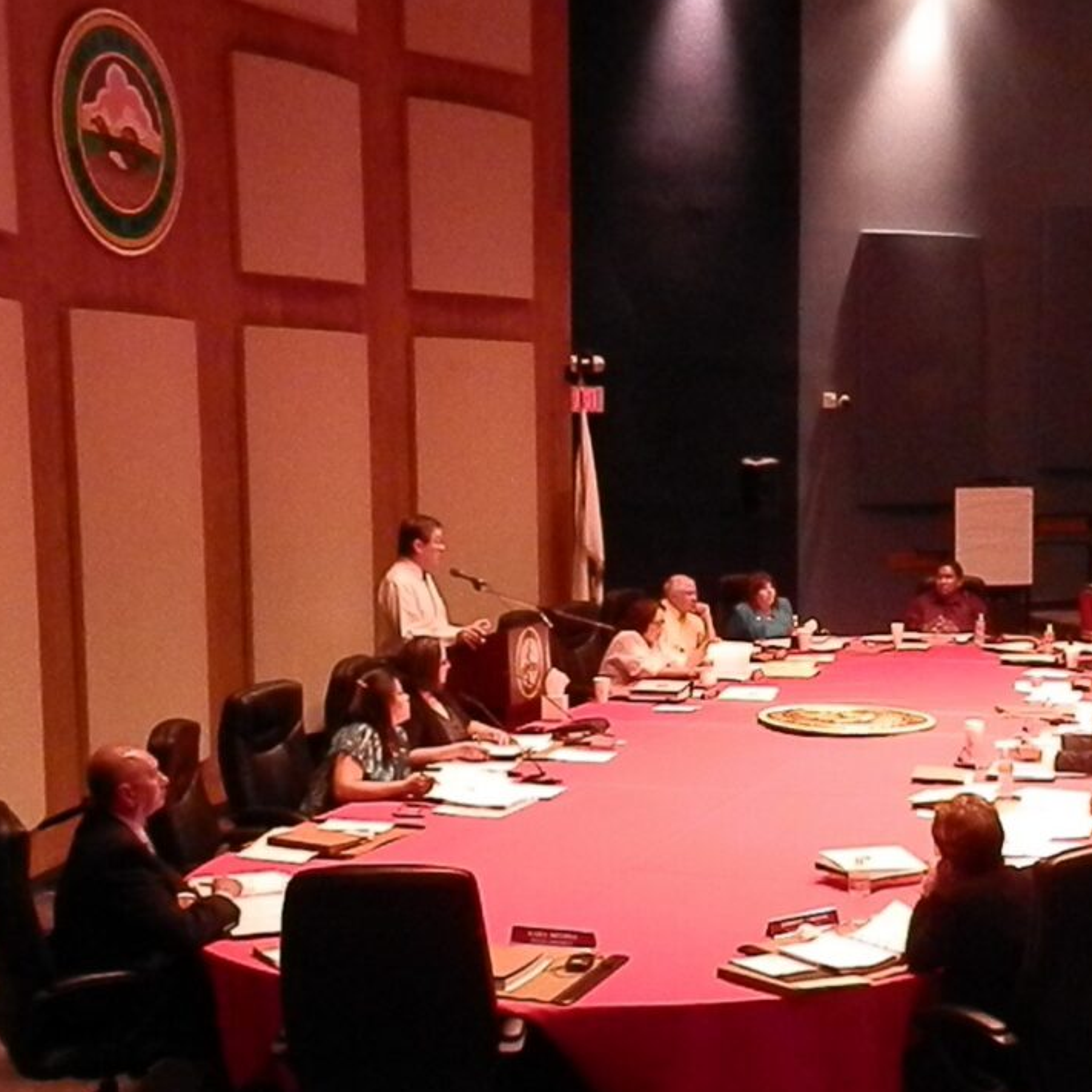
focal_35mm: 42
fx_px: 1499
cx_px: 622
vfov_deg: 40.0
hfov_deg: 39.9
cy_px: 561
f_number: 3.2
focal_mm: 5.96
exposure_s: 1/30
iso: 1600
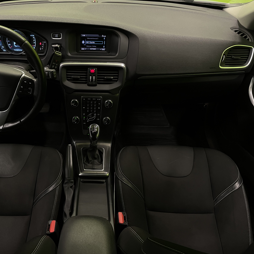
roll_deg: +1.3
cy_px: 127
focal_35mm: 31
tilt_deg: -41.0
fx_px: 257
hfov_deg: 51.7
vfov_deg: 52.5
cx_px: 88
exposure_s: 1/50
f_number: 1.6
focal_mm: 4.2
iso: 250
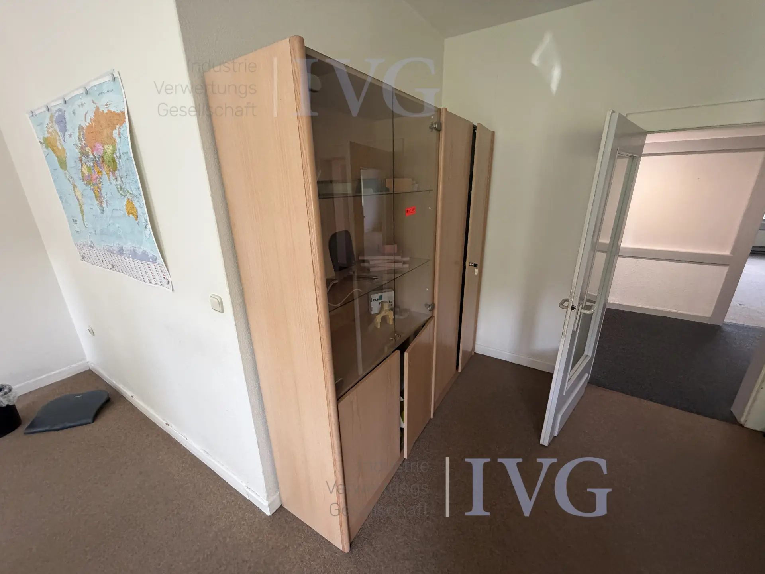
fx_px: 309
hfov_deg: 102.1
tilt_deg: -19.0
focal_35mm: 14
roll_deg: +0.7
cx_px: 382
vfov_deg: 85.7
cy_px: 287
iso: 250
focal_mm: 2.22
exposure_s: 1/121
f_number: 2.2
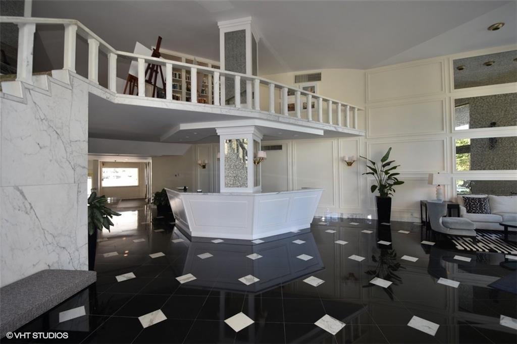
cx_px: 258
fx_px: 215
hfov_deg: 100.4
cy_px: 172
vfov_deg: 77.3
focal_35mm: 15
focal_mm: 10
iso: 200
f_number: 4.5
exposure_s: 1/80
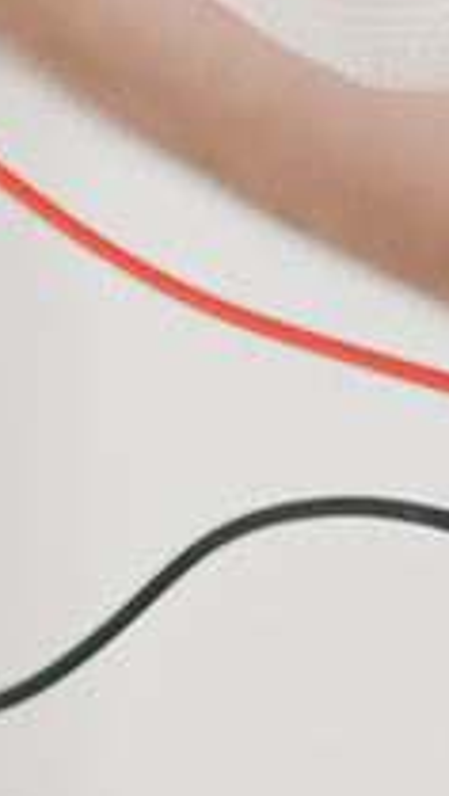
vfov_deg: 4.5
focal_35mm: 476
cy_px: 461
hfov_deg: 2.6
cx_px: 426
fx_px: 10046
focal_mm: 50
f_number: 5
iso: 100
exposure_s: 1/160
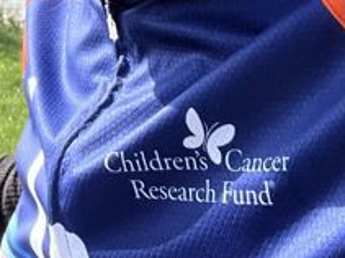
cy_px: -250
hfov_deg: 14.5
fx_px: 1265
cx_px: -172
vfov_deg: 10.7
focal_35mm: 127
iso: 32
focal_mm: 2.71
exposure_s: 1/931
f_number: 2.2
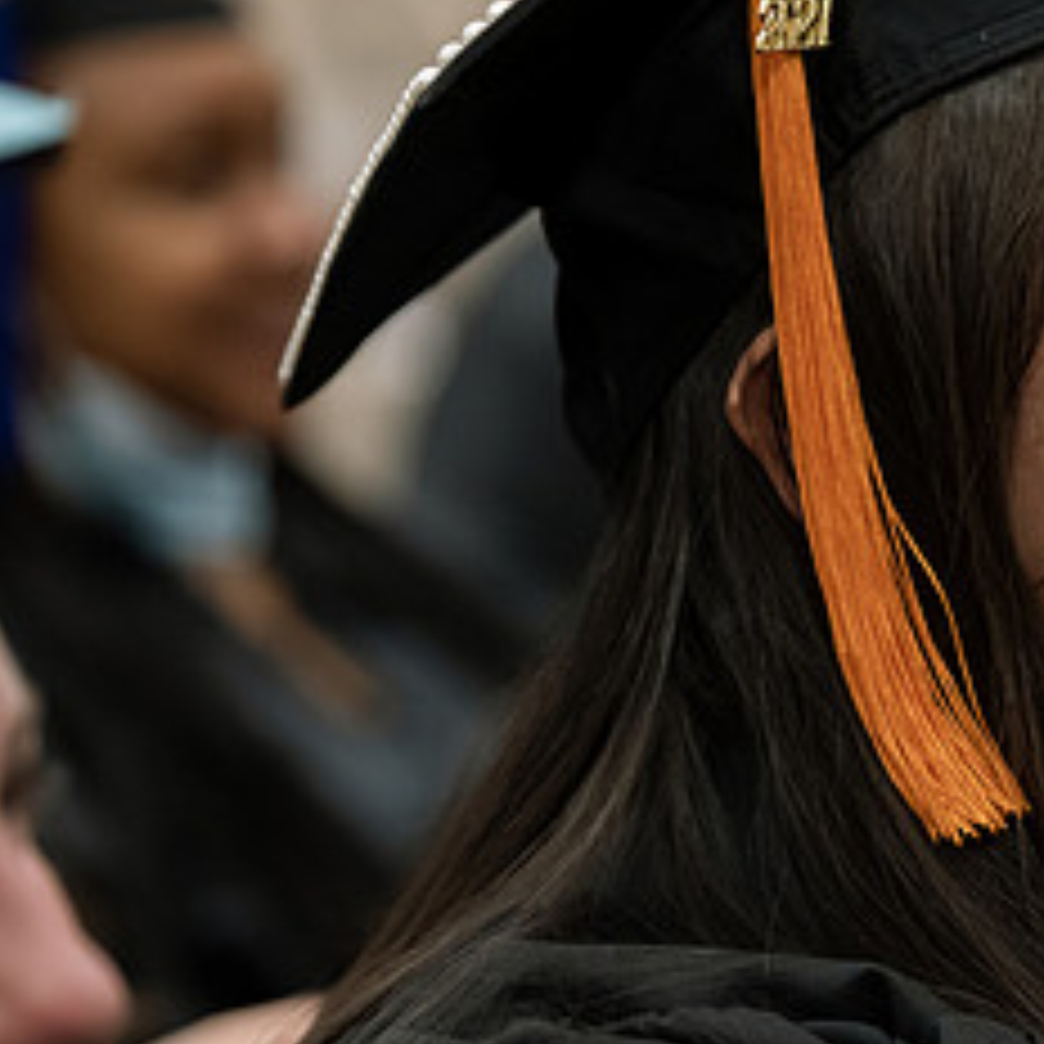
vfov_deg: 6.1
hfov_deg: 6.1
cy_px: 502
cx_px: 1264
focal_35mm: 287
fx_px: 9793
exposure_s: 1/200
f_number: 3.5
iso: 1250
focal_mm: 135
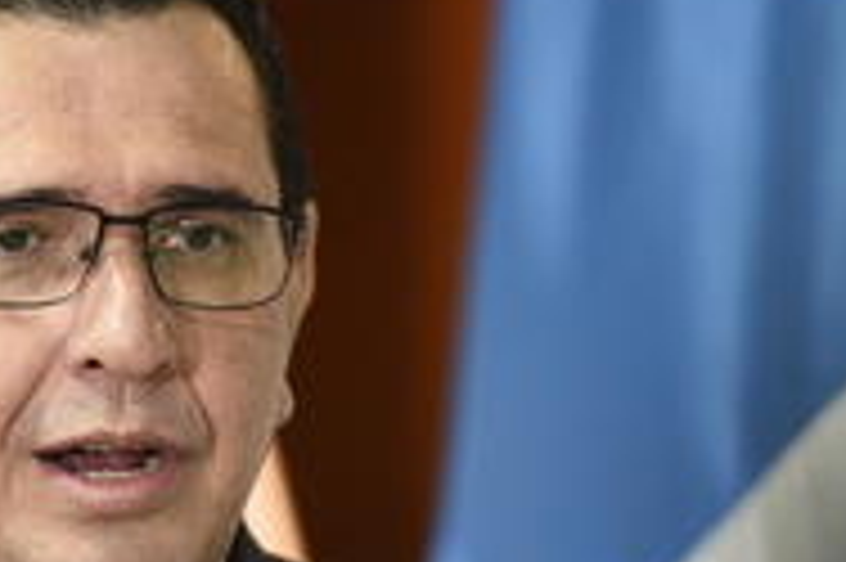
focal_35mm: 767
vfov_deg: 1.8
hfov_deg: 2.7
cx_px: 32
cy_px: 400
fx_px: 18008
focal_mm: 300
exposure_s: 1/250
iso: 3200
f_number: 3.2
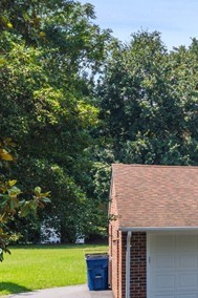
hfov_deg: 12.8
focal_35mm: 90
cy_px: 200
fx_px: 743
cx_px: 422
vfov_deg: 22.5
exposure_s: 1/1000
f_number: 1.8
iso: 100
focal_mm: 8.67
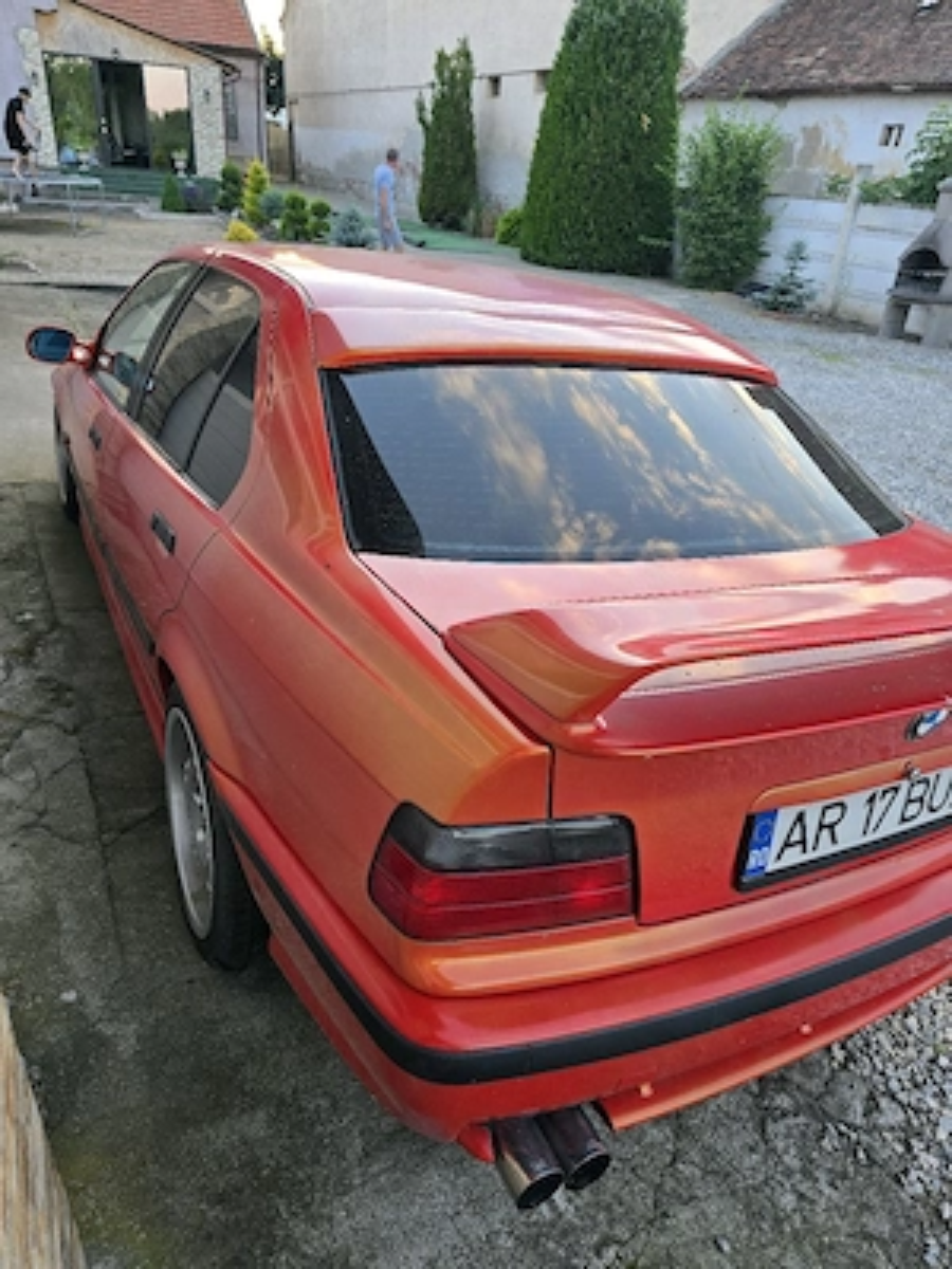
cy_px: 634
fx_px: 843
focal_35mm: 23
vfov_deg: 73.9
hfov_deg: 58.9
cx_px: 476
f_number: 1.7
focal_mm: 6.3
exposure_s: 1/182
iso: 80
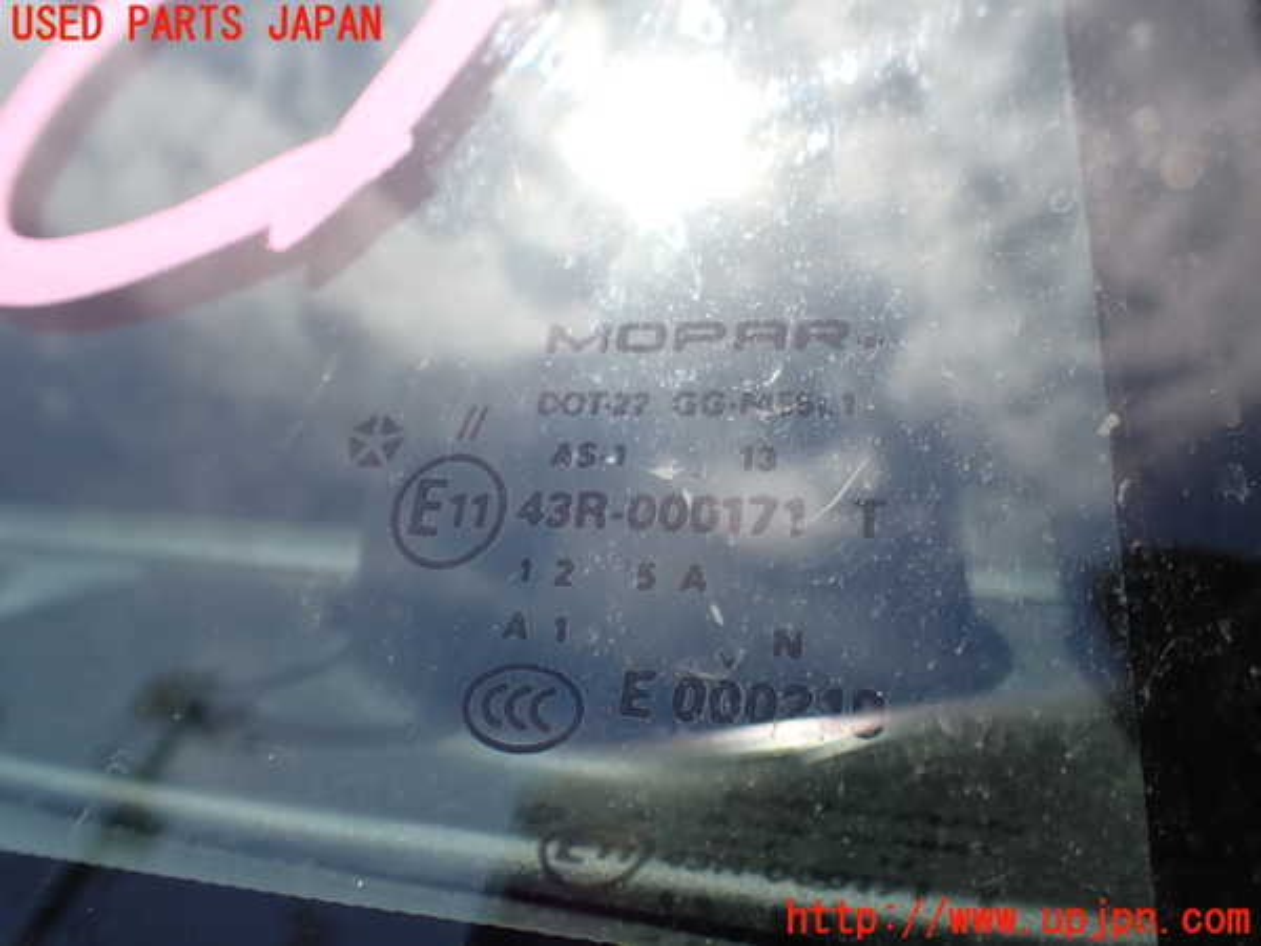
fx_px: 1093
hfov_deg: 60.0
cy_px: 473
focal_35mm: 30
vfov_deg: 46.8
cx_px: 630
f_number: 3.2
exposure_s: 1/800
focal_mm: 5.4
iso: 100
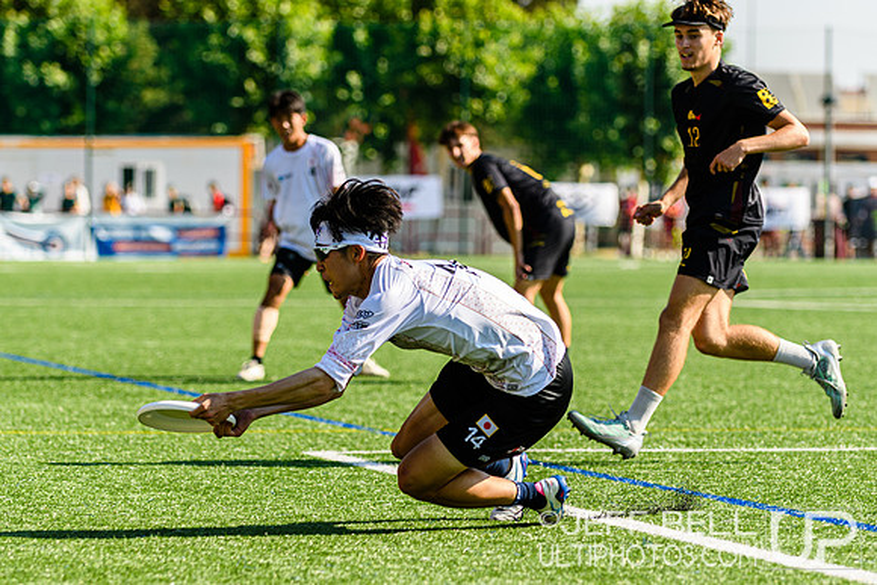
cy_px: 324
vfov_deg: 6.9
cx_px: 459
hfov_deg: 10.3
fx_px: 4876
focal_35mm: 200
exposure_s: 1/1600
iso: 160
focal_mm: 120
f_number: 3.2
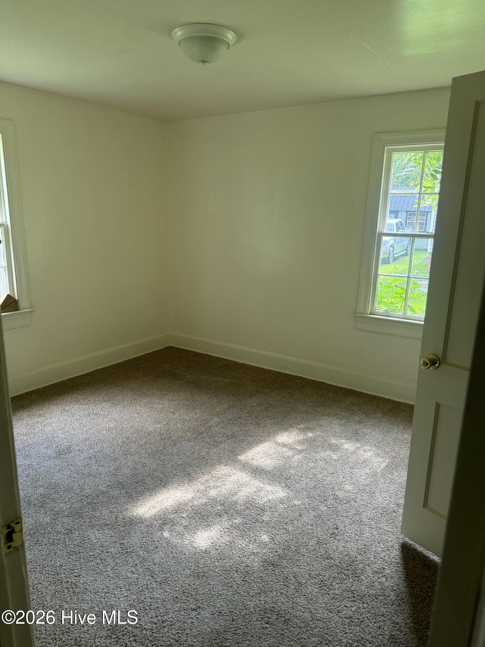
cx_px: 242
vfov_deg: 71.6
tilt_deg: -13.1
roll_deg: -0.8
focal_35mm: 24
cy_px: 324
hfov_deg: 56.8
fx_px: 448
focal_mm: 6.76
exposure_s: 1/121
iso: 125
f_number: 1.78
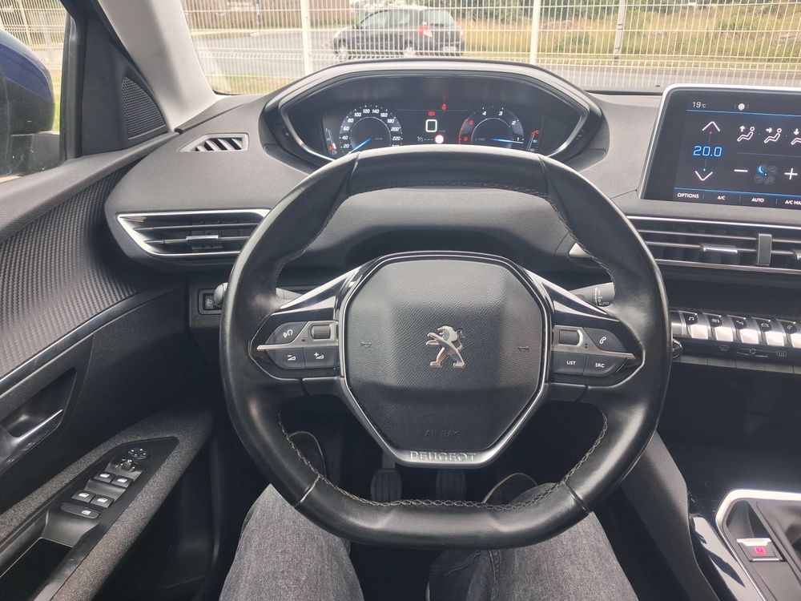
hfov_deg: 65.3
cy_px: 300
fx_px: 625
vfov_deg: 51.4
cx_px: 400
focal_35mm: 27
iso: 160
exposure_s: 1/100
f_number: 1.8
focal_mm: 4
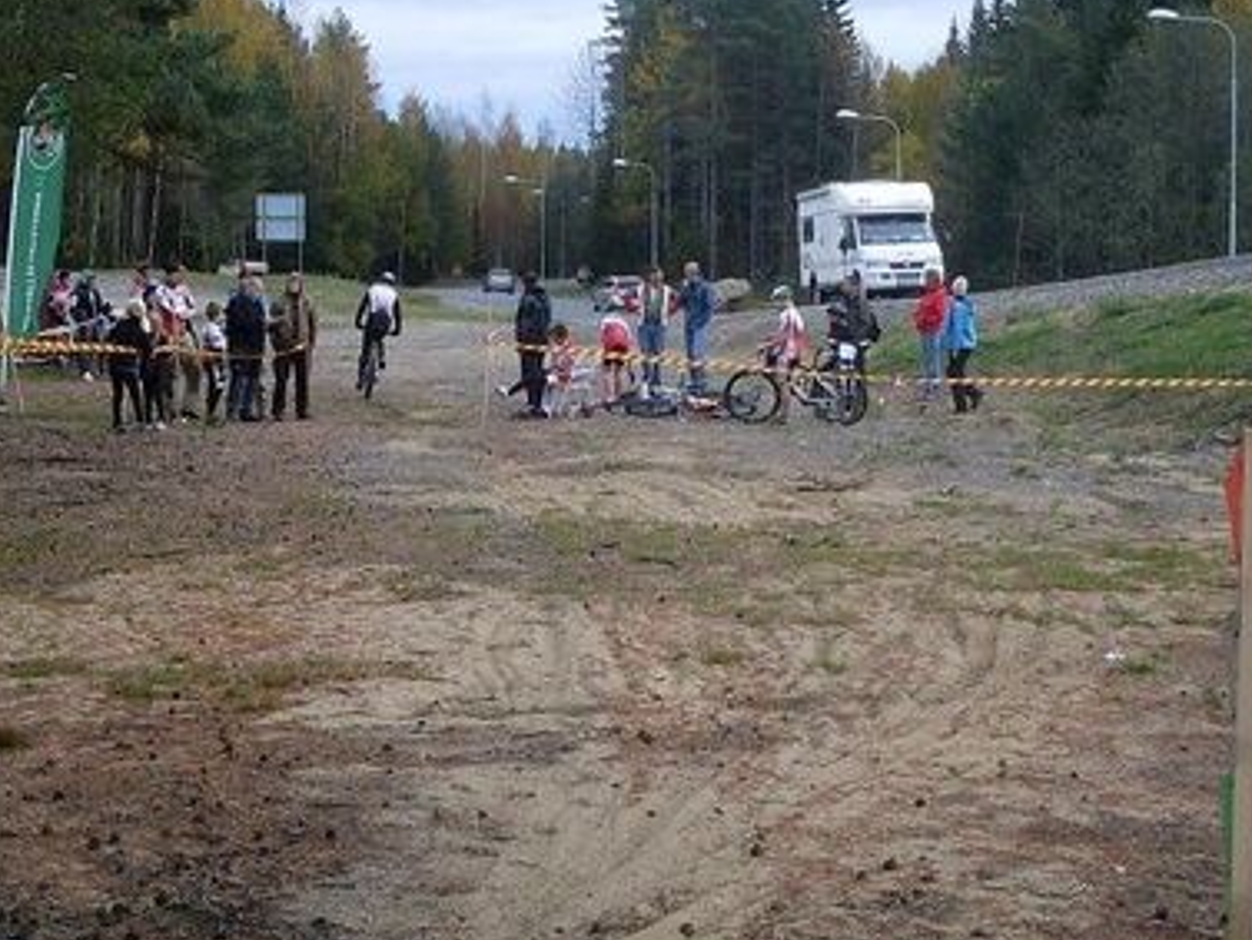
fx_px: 2641
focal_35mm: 73
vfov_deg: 20.1
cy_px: 349
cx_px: 606
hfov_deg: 26.7
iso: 80
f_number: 2.8
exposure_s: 1/350
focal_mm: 6.3
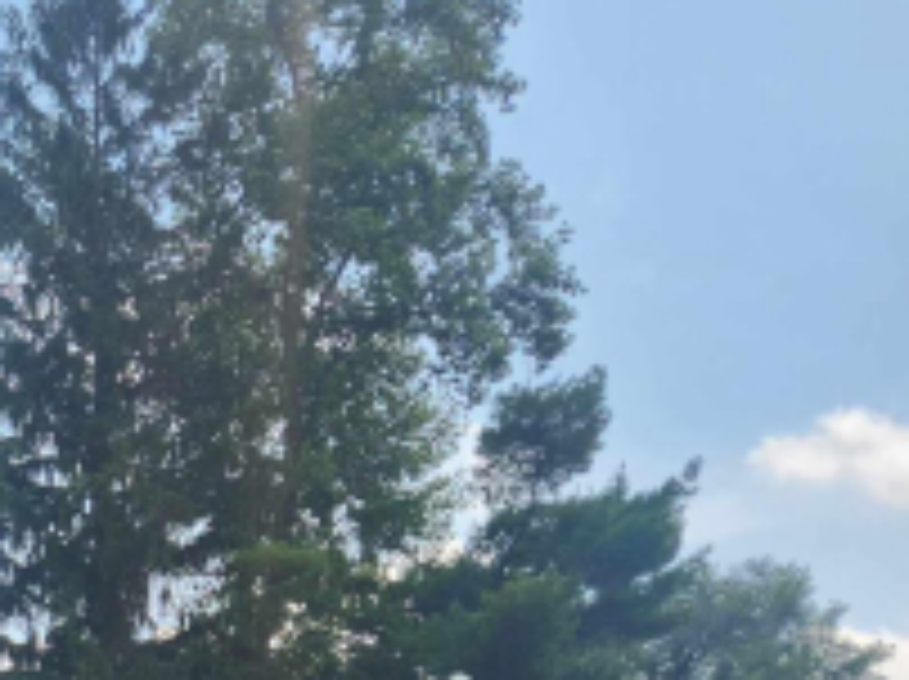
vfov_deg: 17.0
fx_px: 1993
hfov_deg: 22.0
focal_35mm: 76
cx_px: -394
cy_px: 1099
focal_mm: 5.4
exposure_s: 1/1126
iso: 20
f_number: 1.8
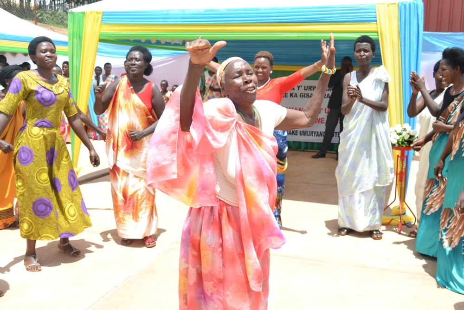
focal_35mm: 39
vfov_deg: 34.2
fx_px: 503
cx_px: 232
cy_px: 155
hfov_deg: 49.5
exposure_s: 1/2500
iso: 1600
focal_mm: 26
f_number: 5.6
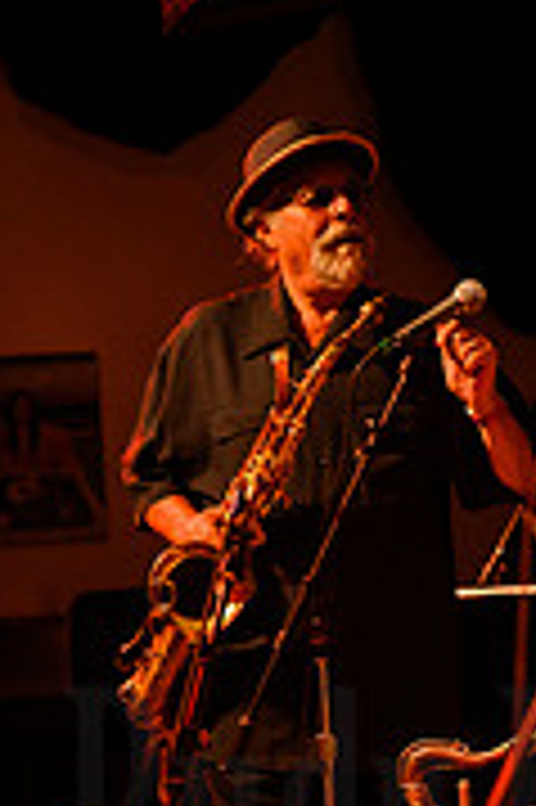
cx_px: 655
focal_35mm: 176
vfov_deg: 11.6
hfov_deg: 7.7
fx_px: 3938
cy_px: 838
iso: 6400
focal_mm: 70
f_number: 3.2
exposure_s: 1/200
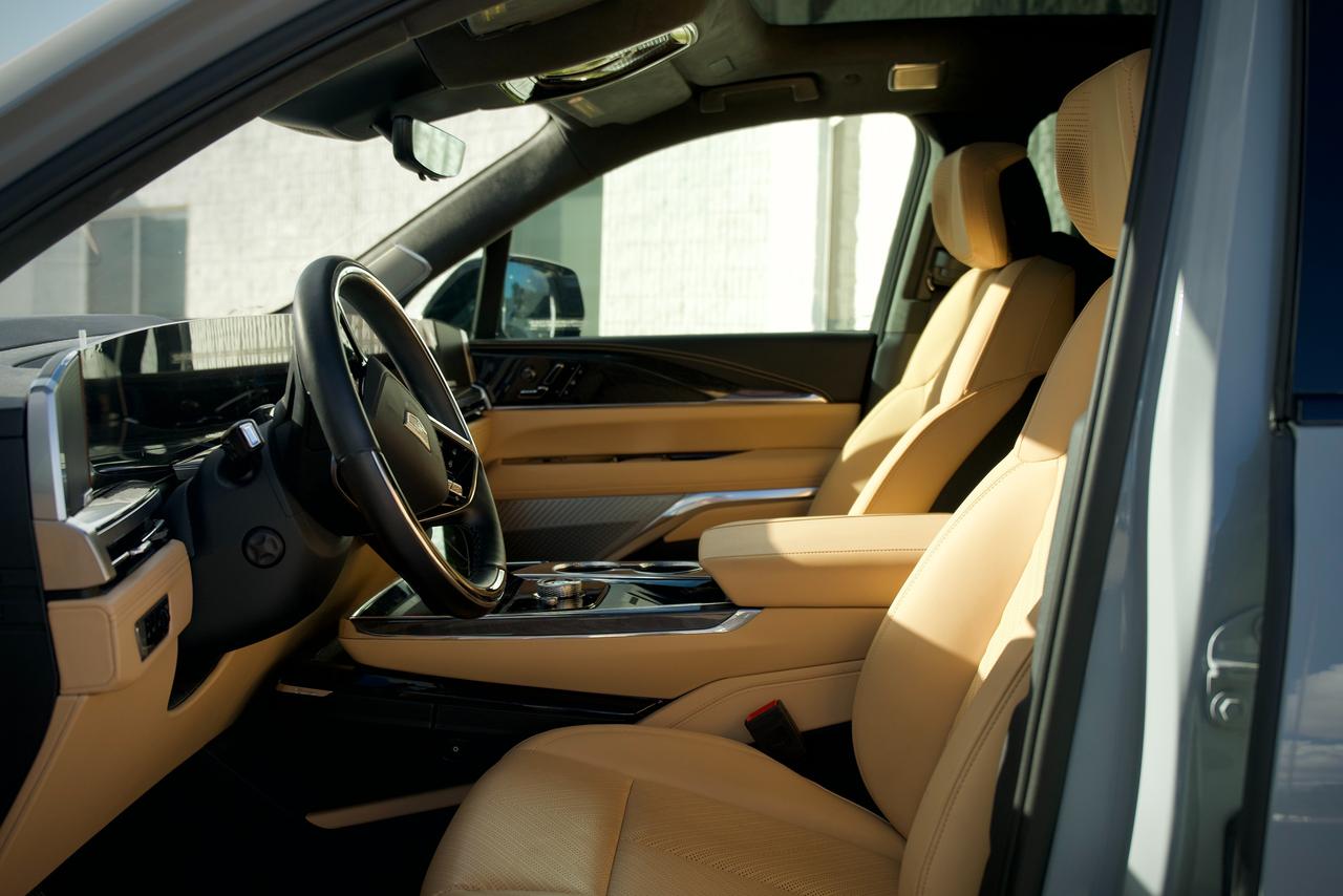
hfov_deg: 53.1
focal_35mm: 36
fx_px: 1343
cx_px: 672
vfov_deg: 36.9
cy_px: 448
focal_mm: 24
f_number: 2.8
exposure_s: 1/50
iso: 250
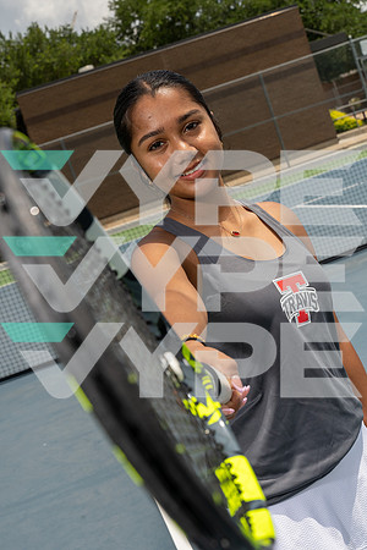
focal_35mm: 57
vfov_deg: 35.1
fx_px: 872
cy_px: 275
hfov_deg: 23.8
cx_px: 184
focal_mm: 57
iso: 100
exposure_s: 1/250
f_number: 11
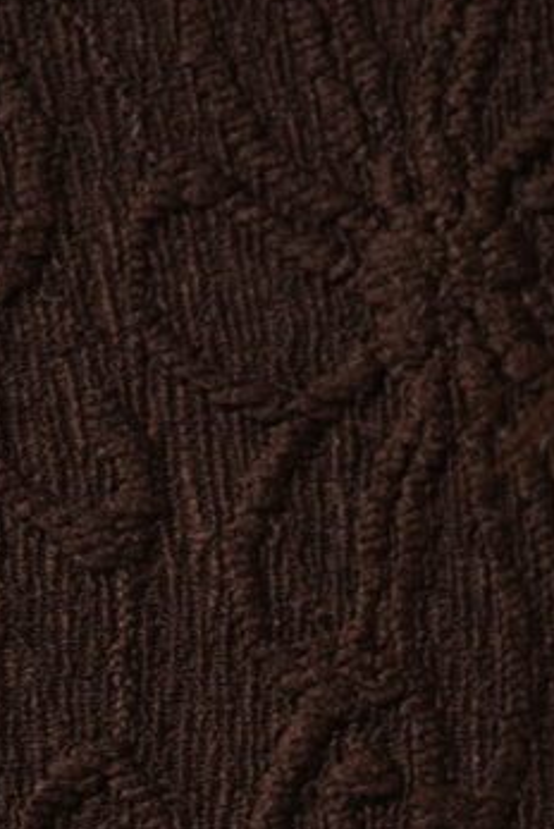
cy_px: 1615
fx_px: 5966
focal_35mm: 259
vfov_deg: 7.6
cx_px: -320
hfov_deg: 5.3
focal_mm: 50
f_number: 2.8
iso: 500
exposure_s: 1/100
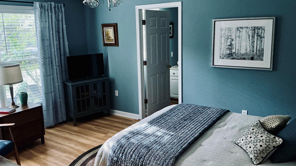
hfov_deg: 62.6
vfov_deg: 37.8
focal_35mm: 31
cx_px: 146
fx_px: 243
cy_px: 76
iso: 250
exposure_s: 1/40
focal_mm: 3
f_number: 1.8
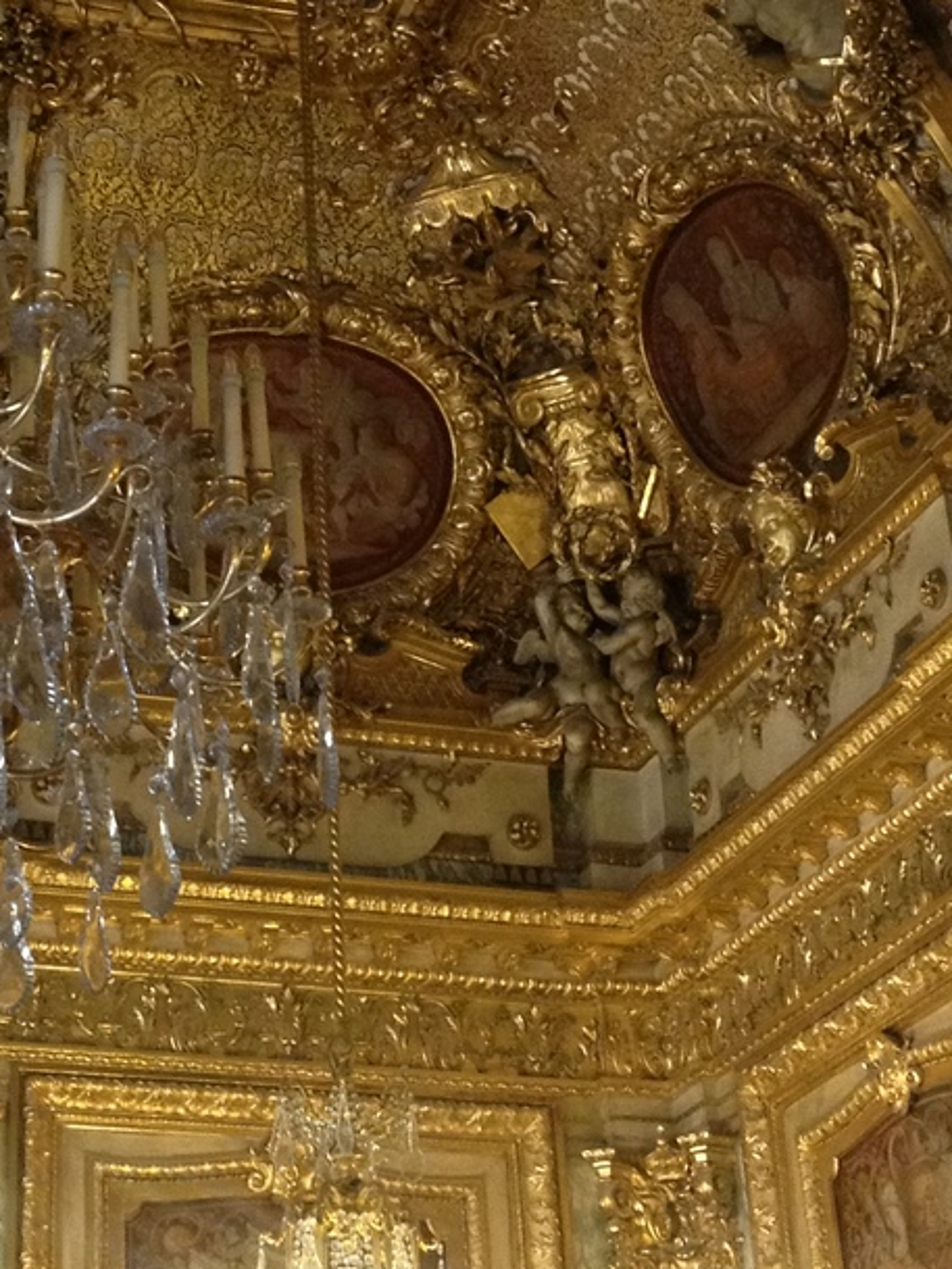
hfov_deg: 16.0
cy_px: 329
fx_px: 3372
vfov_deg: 21.1
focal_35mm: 92
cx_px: 187
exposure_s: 1/20
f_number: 2.4
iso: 250
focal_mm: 4.28
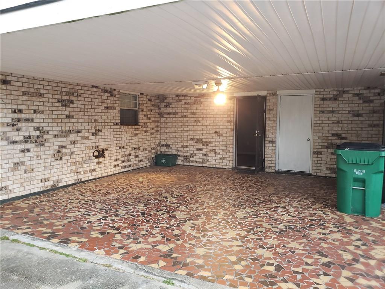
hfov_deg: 67.3
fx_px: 289
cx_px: 192
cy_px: 144
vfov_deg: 53.1
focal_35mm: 26
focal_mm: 4.3
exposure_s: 1/60
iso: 250
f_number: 2.4
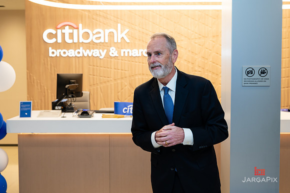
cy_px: 92
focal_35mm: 47
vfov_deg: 28.5
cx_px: 145
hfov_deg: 41.8
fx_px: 380
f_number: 4
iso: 400
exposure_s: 1/160
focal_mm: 44
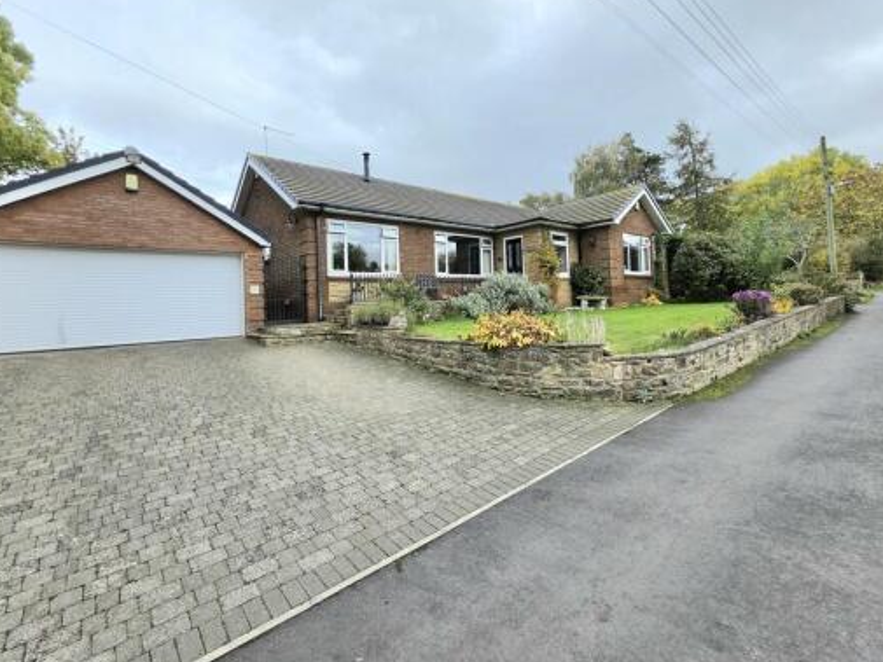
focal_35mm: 15
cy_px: 303
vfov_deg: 81.6
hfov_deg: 98.0
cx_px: 414
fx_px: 383
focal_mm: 2.2
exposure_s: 1/1111
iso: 32
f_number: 1.9
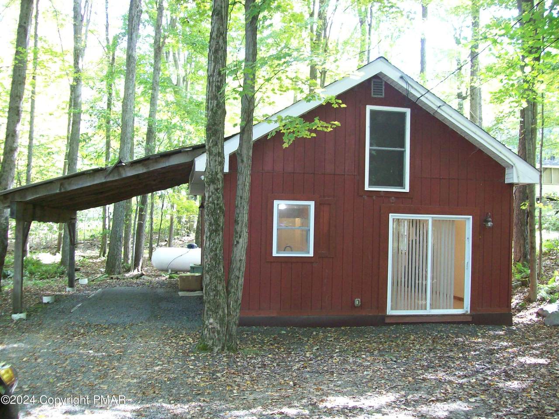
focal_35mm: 36
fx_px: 581
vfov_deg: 39.7
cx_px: 280
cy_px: 210
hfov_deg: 51.4
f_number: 2.7
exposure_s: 1/24.2
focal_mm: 6
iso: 160
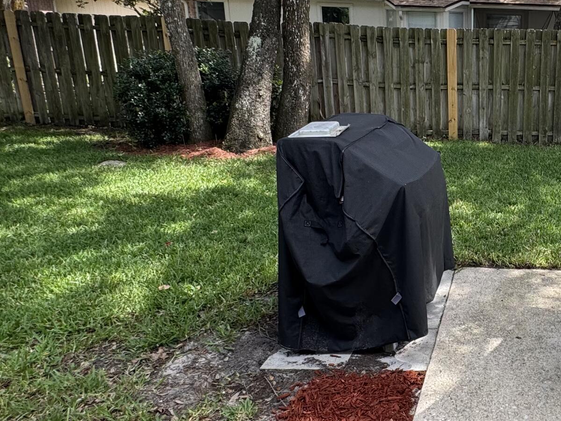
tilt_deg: -16.3
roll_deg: -1.8
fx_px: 567
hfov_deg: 46.2
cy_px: 200
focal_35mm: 35
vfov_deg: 40.7
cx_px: 529
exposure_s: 1/209
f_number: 2.2
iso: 40
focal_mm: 2.22
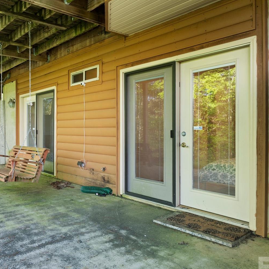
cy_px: 125
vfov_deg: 55.8
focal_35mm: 29
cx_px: 68
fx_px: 254
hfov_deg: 53.3
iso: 250
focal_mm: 11
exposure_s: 1/5
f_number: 9
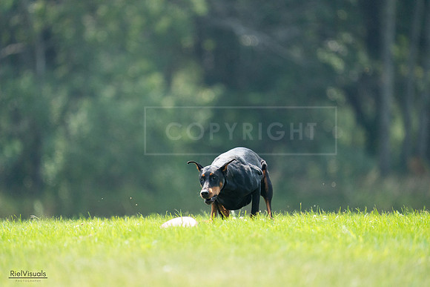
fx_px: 7168
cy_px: 144
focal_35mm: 600
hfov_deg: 3.4
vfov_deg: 2.3
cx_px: 215
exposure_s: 1/4000
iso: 4000
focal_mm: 600
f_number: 6.3
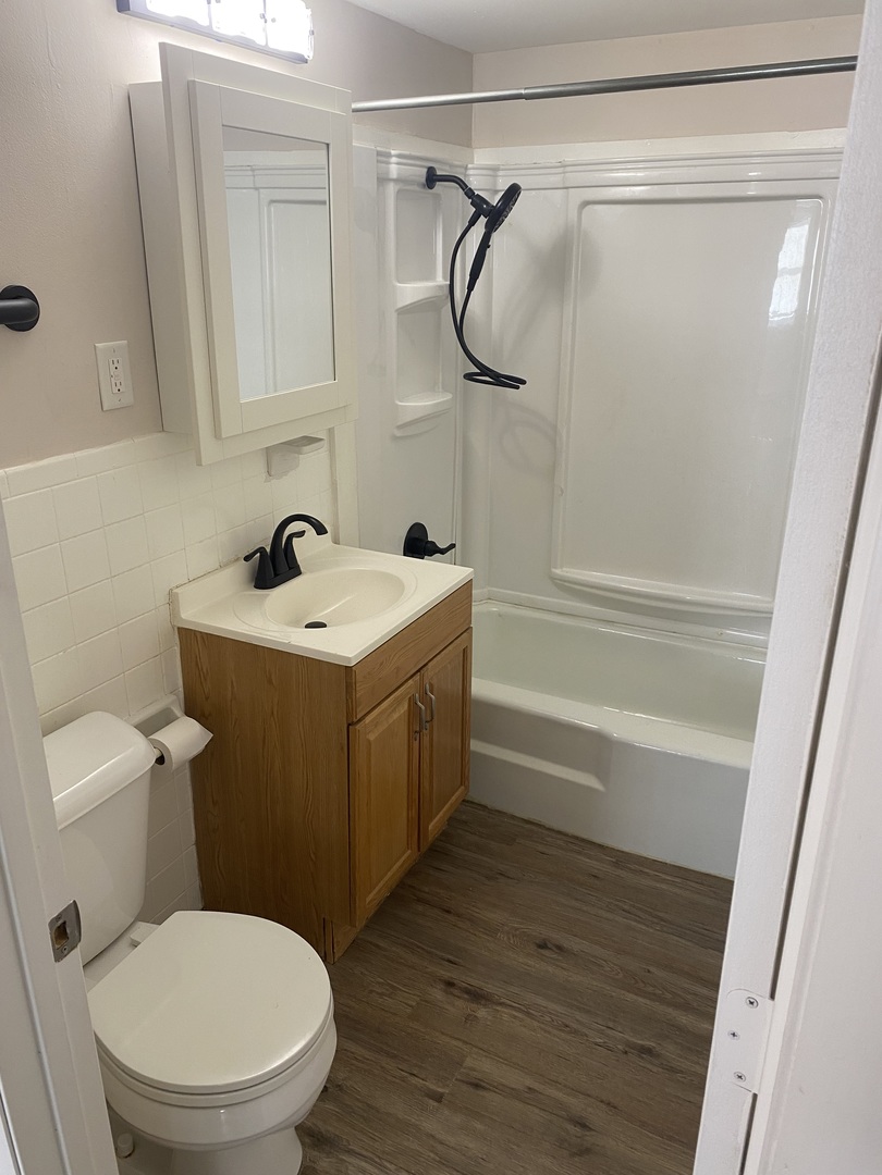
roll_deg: +1.4
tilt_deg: -19.3
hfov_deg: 53.1
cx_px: 441
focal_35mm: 26
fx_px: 883
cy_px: 588
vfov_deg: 67.3
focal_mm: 4.25
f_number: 1.8
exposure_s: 1/60
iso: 80
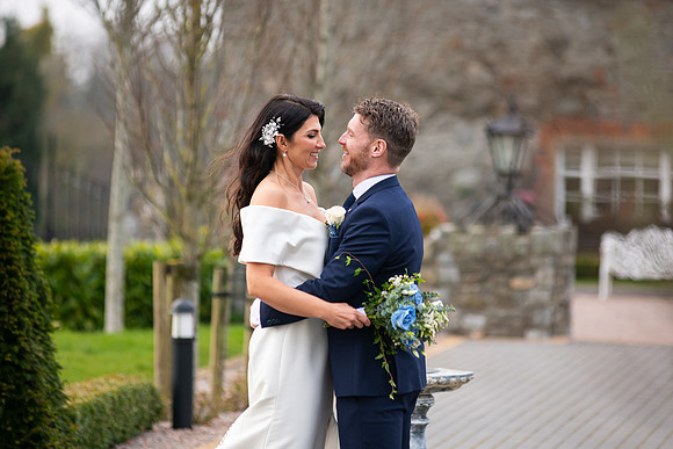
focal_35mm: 200
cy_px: 224
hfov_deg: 10.3
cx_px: 336
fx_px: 3740
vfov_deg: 6.9
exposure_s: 1/200
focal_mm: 200
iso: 250
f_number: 3.5
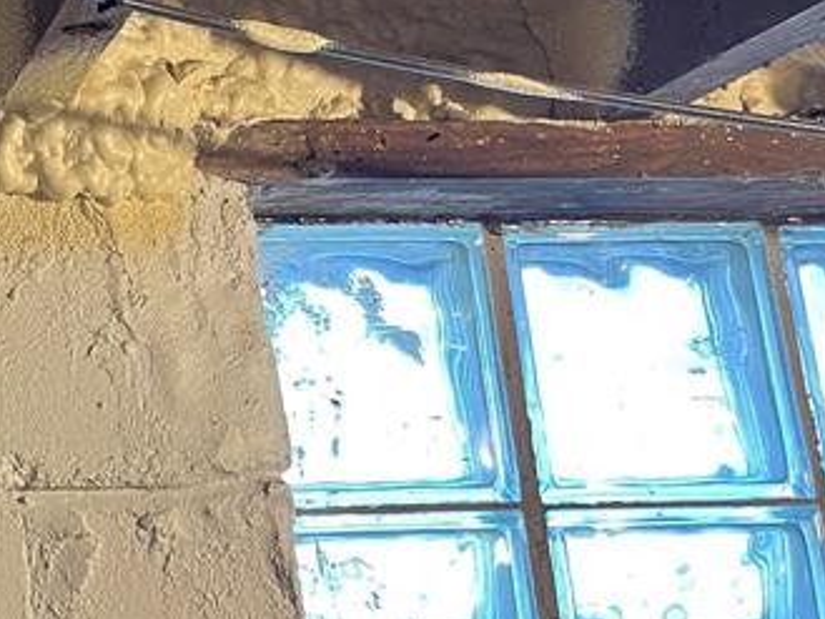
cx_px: -176
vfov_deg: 18.0
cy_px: 70
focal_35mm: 81
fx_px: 1931
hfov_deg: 22.2
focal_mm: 5.1
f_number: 1.6
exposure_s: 1/60
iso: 250
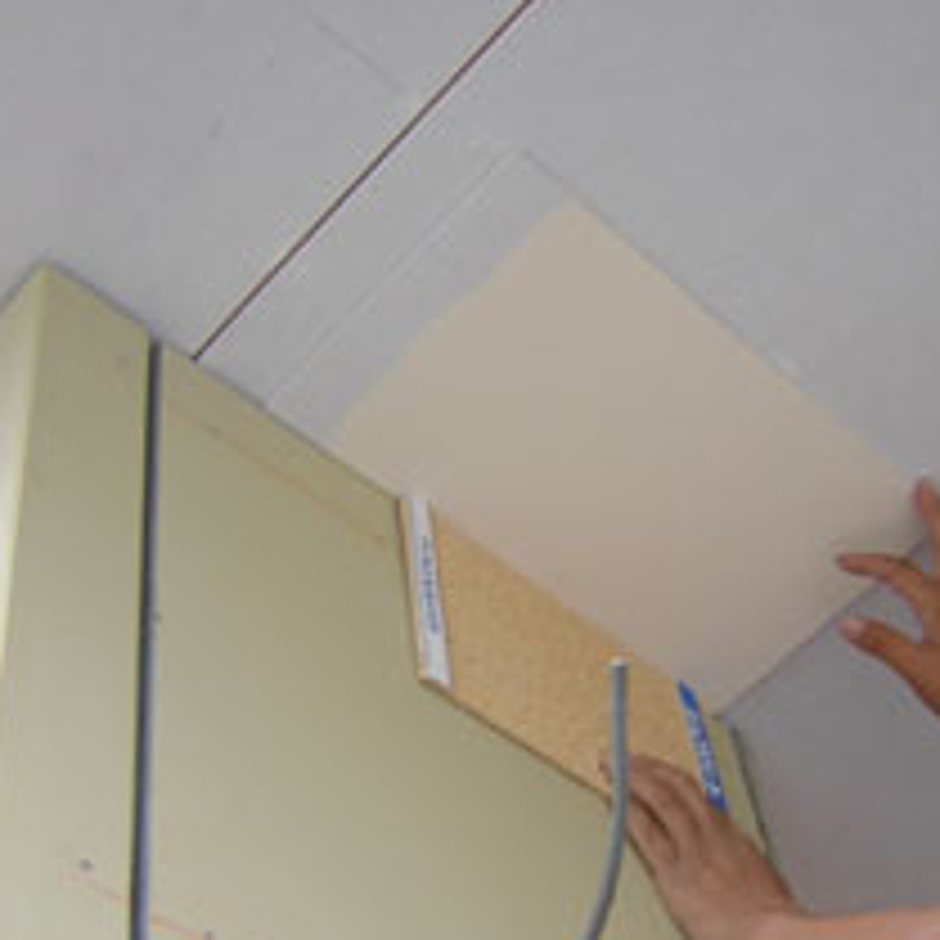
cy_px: 634
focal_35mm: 61
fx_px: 1874
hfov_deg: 28.1
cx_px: 526
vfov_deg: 28.0
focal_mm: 4.7
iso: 100
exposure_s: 1/11.6
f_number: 2.6
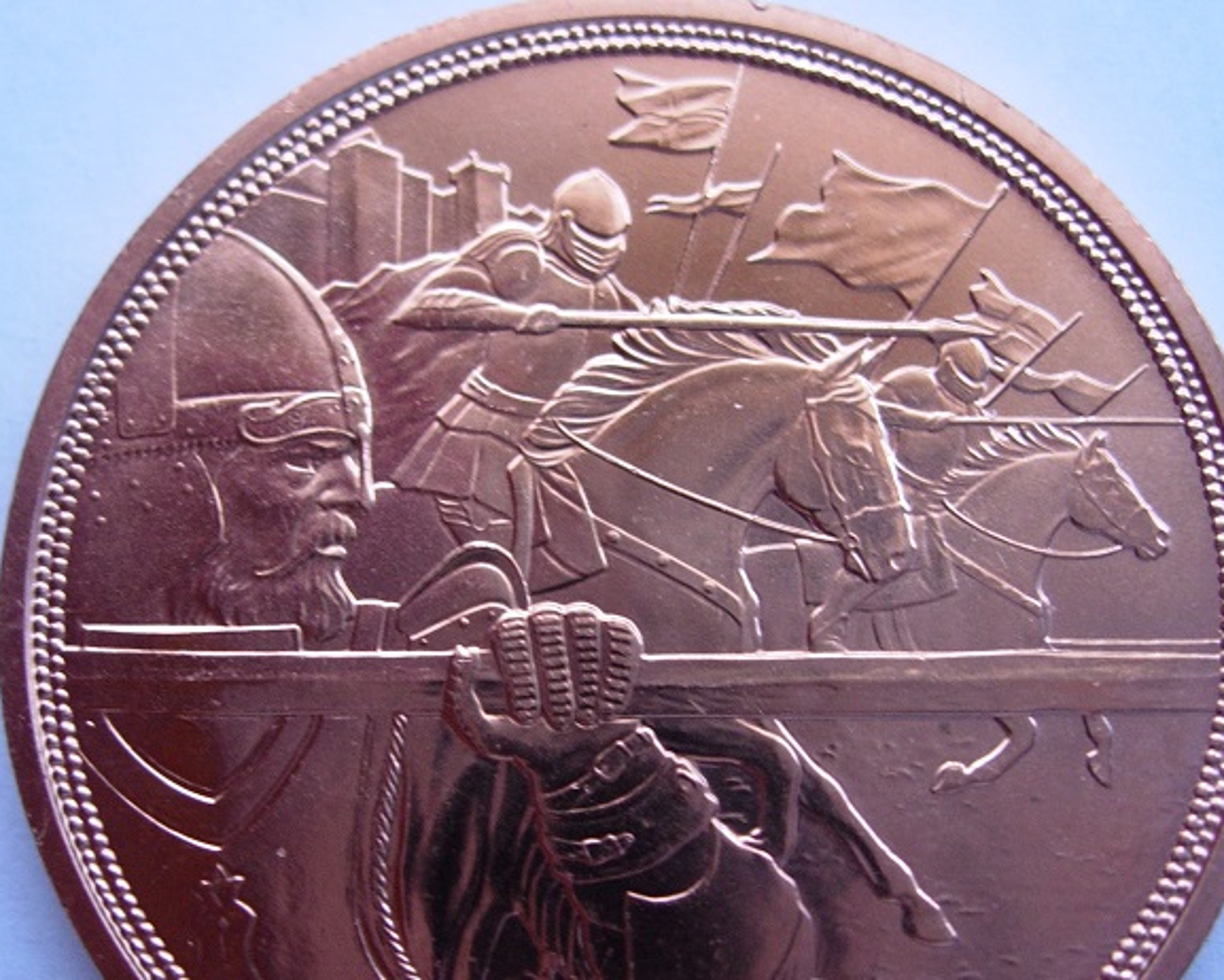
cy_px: 643
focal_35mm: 55
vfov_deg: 27.5
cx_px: 579
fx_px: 1993
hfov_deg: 34.1
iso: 97
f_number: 2.8
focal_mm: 7.8
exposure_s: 1/32
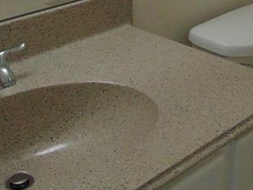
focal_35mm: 82
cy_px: -28
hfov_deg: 22.9
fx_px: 599
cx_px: 249
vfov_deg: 17.3
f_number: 3
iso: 320
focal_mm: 4.5
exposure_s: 1/160
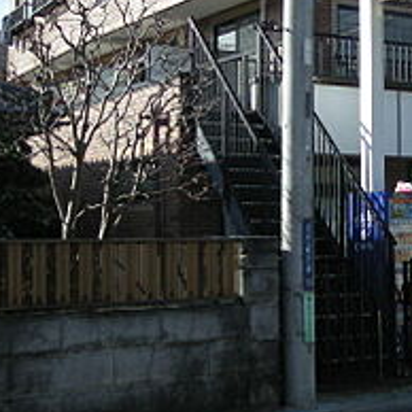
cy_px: 101
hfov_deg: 20.9
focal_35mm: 81
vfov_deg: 21.2
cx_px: 370
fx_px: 1091
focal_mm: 5.7
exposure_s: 1/154
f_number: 5.7
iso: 50
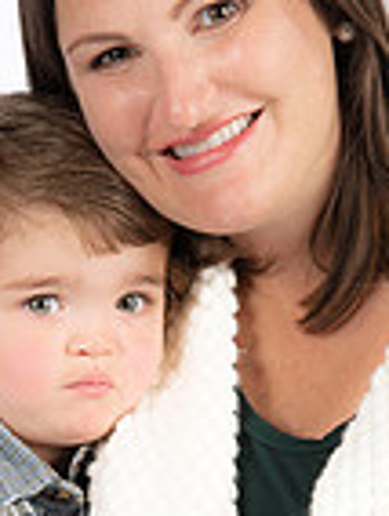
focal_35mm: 280
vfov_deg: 7.0
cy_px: 509
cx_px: 216
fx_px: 4183
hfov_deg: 5.3
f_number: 5.6
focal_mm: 92
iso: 100
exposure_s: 1/200
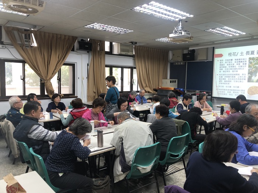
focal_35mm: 28
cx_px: 129
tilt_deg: -3.4
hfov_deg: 63.4
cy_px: 96
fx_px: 209
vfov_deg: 49.7
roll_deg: +0.4
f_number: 1.8
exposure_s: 1/30
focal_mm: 3.99
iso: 32
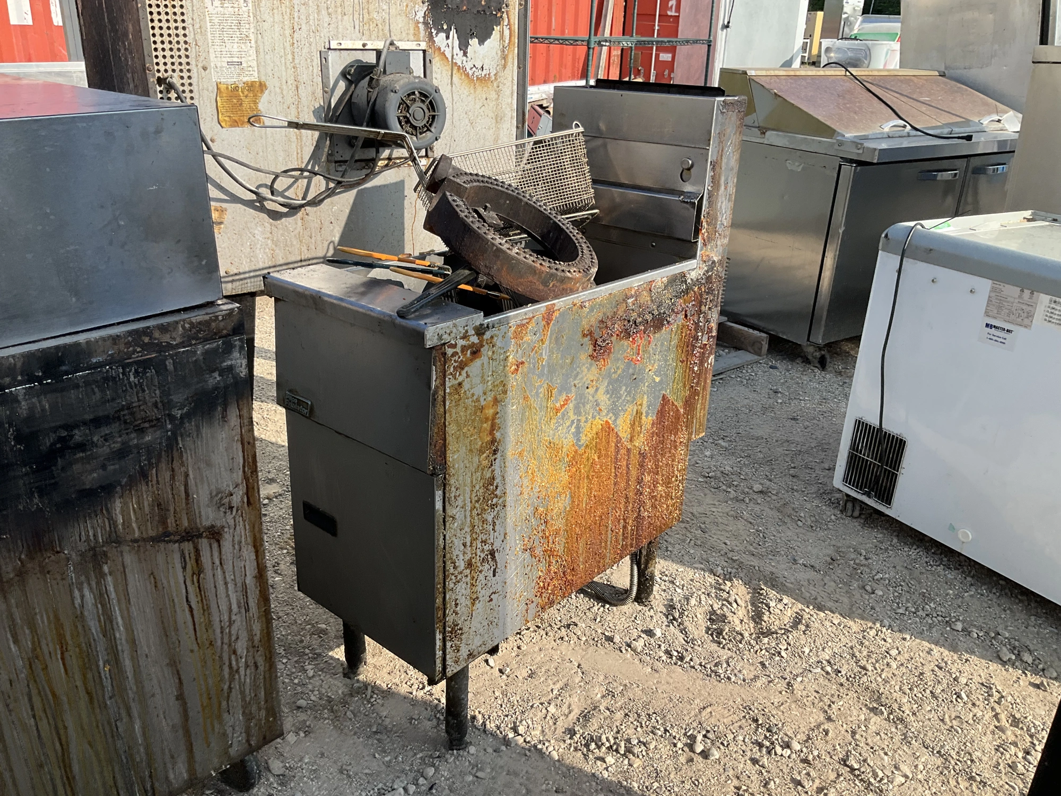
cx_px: 530
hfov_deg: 61.7
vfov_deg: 48.2
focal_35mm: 29
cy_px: 398
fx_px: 889
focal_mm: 3
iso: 25
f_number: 1.8
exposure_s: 1/792
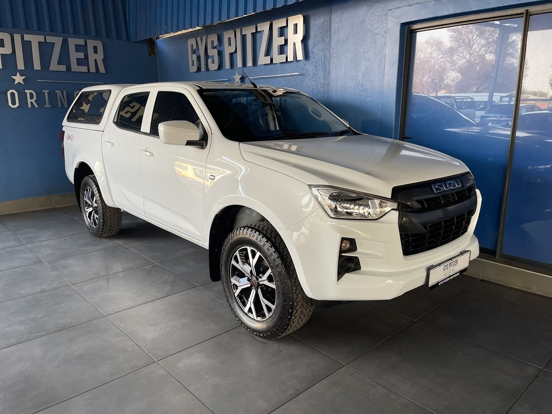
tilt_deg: -14.2
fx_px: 399
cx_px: 276
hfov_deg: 69.4
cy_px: 207
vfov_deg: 54.9
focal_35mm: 25
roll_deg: +0.9
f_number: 1.6
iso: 125
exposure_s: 1/121
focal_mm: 5.1
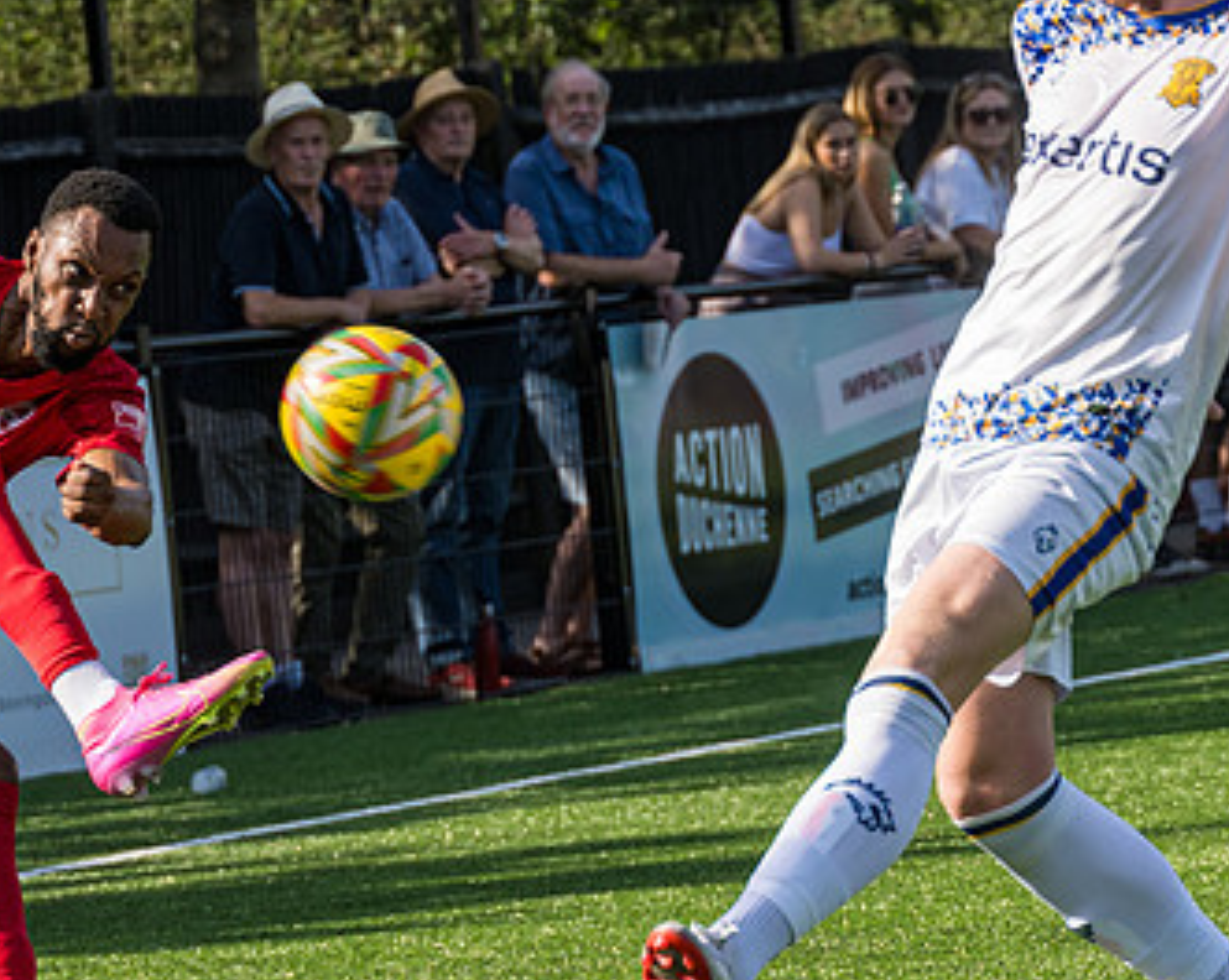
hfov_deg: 6.9
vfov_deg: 5.5
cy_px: 531
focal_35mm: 282
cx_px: 316
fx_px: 10245
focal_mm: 98
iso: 200
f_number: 4.5
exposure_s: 1/1000
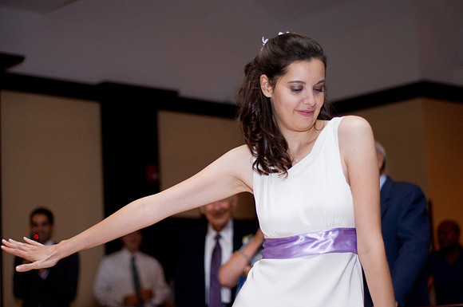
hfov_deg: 27.0
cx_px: 232
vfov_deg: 18.1
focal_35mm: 75
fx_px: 963
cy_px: 154
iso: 800
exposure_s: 1/160
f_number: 1.7
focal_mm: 50
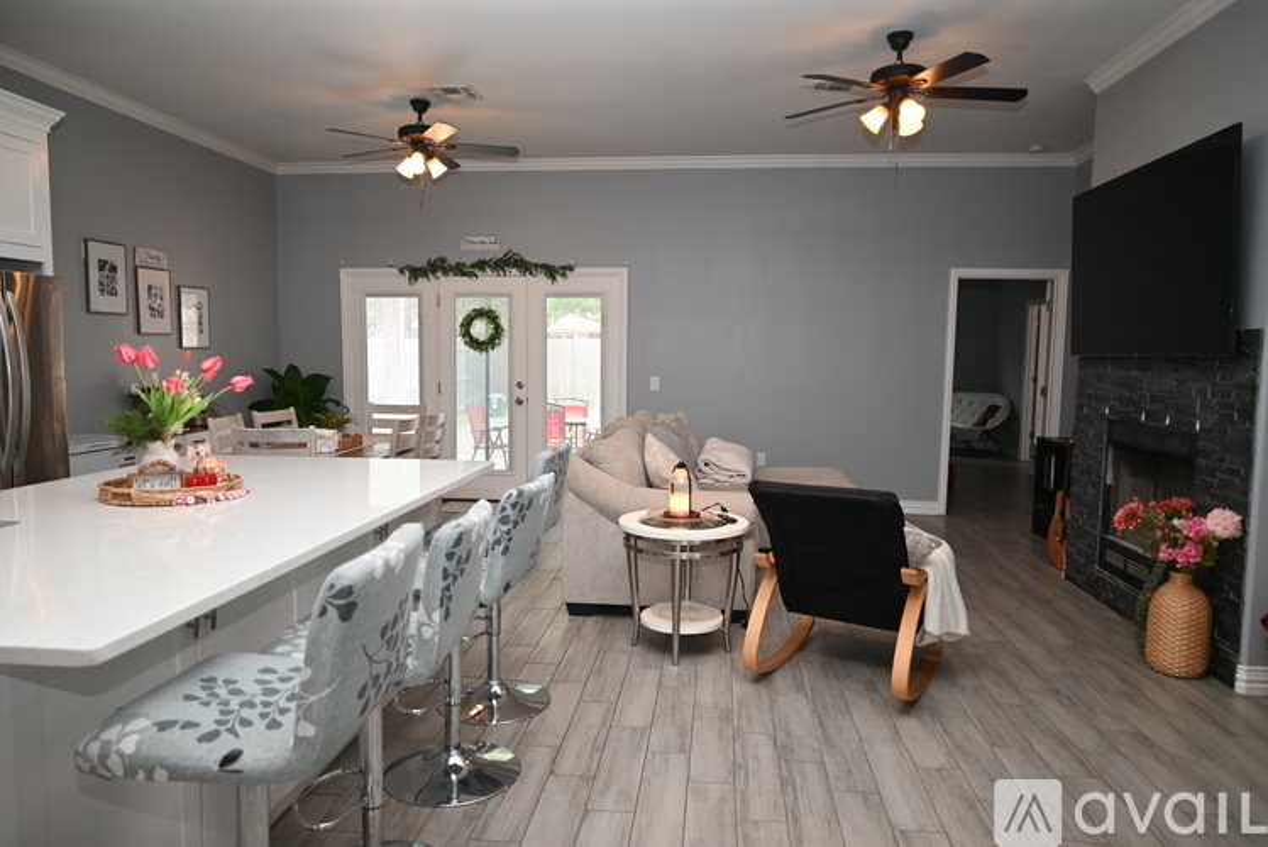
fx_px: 846
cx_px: 634
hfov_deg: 73.7
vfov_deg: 53.2
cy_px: 424
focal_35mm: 24
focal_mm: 24
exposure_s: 1/60
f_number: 4
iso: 250
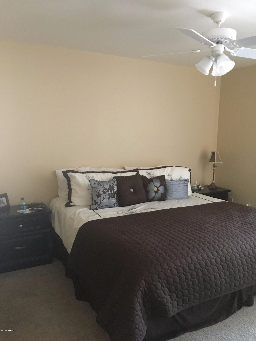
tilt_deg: -7.2
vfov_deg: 61.7
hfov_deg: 48.2
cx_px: 128
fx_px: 286
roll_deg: +0.0
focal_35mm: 29
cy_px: 170
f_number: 2.2
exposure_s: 1/15
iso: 400
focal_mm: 4.15
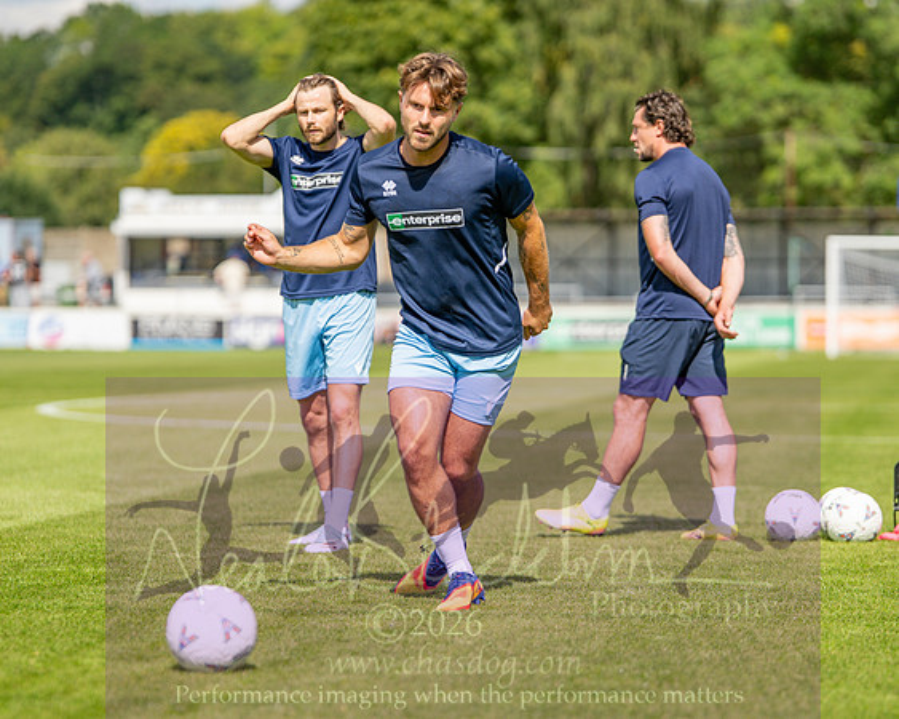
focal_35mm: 143
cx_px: 450
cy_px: 360
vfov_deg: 10.8
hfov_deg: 13.5
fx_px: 3806
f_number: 1.6
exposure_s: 1/6400
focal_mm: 85
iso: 80
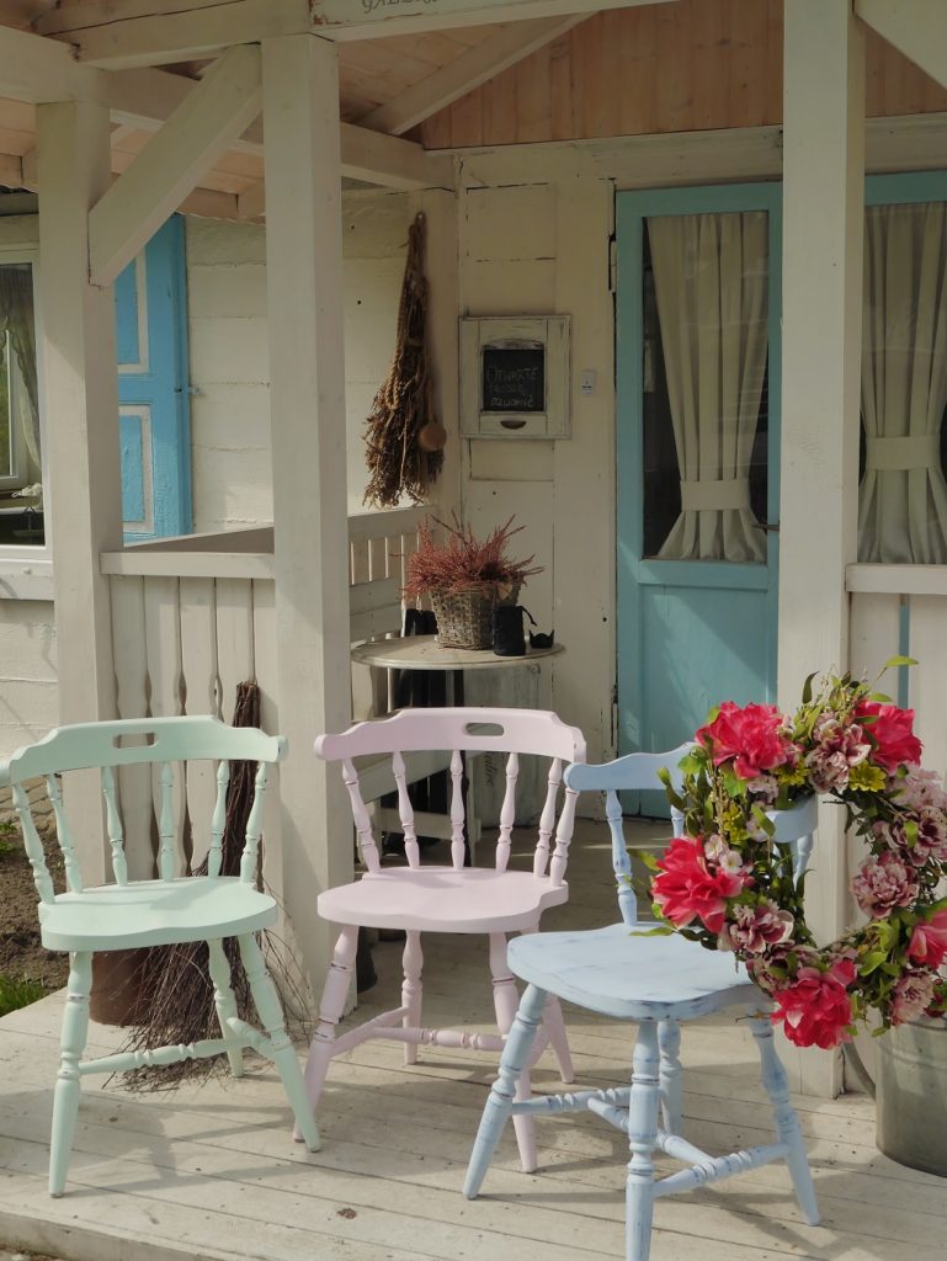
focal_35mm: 48
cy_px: 630
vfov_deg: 39.6
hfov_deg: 30.3
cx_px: 474
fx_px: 1749
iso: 160
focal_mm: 24
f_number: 9
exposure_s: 1/320
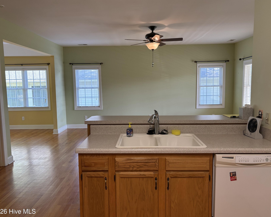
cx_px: 137
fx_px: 225
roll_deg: +0.5
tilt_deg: -5.6
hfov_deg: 62.2
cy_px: 109
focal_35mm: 28
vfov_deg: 51.5
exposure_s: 1/120
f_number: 1.6
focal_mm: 5.96
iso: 125
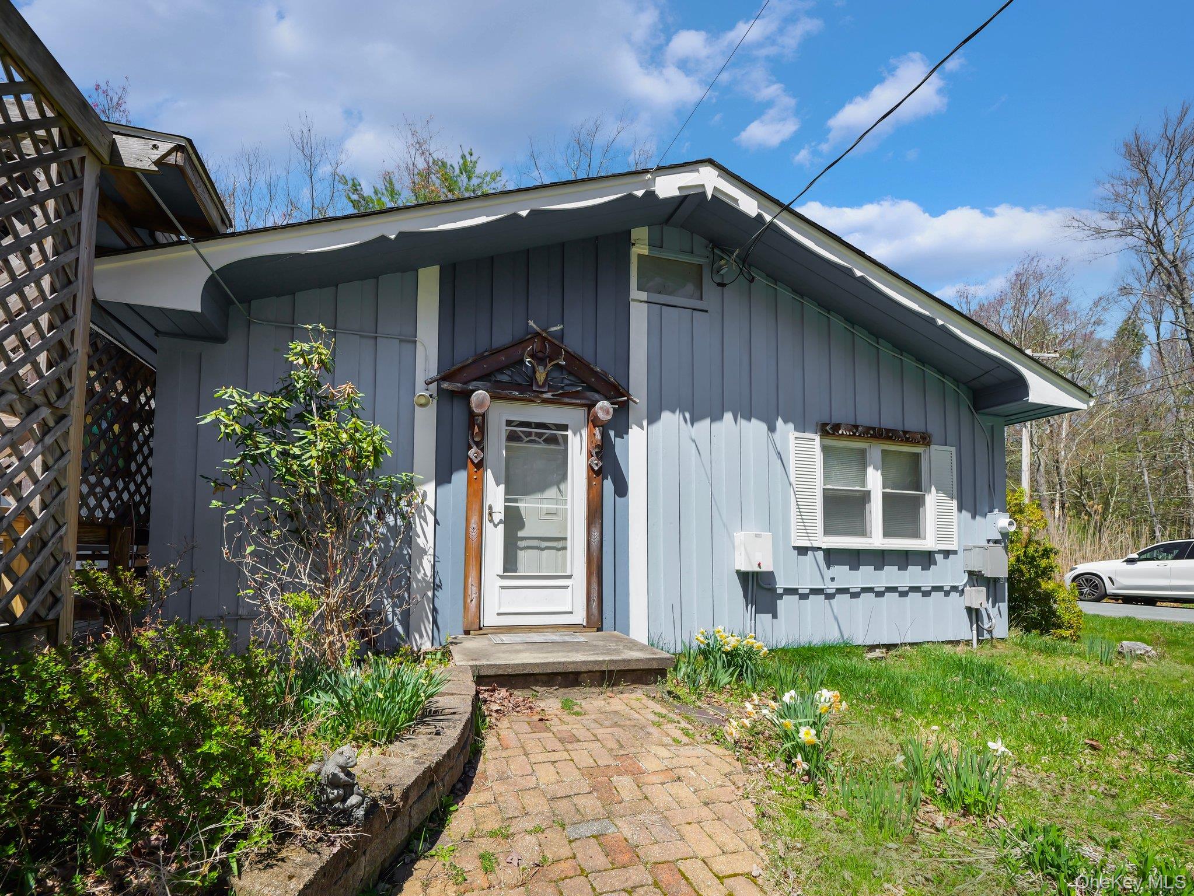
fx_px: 483
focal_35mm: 14
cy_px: 448
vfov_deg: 85.7
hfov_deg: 102.0
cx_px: 597
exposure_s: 1/1000
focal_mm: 7
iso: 200
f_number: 3.2
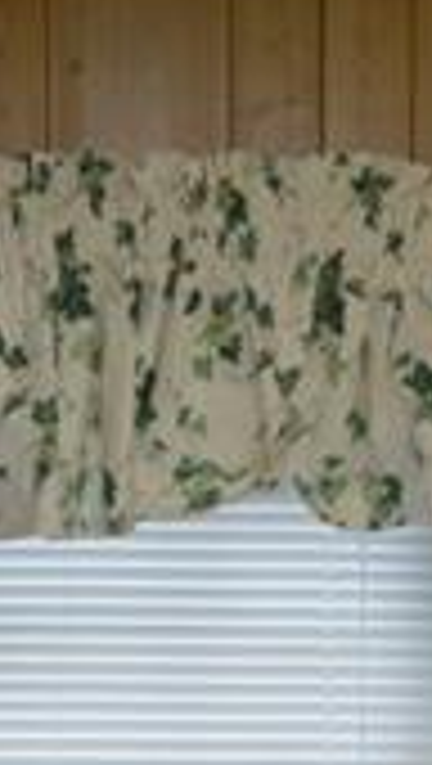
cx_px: 274
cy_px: 1030
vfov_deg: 12.2
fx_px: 3452
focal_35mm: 170
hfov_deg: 7.2
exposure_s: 1/60
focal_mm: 24
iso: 400
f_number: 4
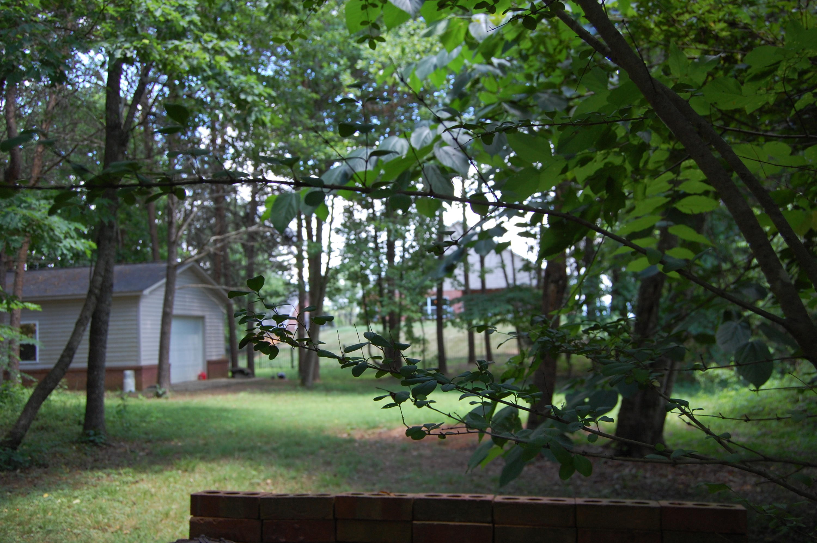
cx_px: 408
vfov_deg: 38.3
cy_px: 272
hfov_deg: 55.2
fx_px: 782
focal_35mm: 34
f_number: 5.6
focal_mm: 23
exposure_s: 1/125
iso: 320
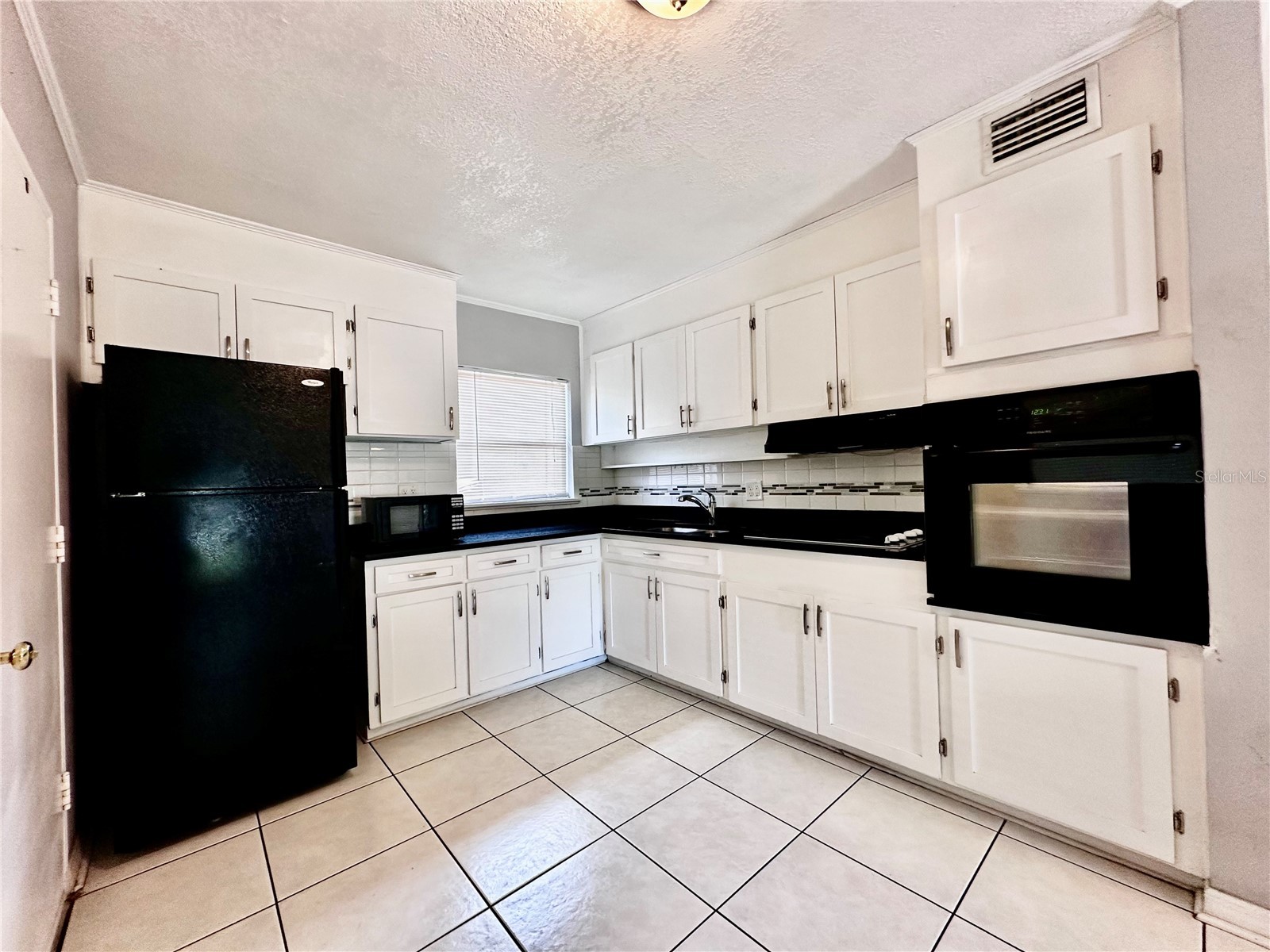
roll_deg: +2.1
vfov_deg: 85.7
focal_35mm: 14
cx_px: 635
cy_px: 476
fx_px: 514
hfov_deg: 102.1
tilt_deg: +0.1
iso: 160
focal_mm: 2.22
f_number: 2.2
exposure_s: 1/60
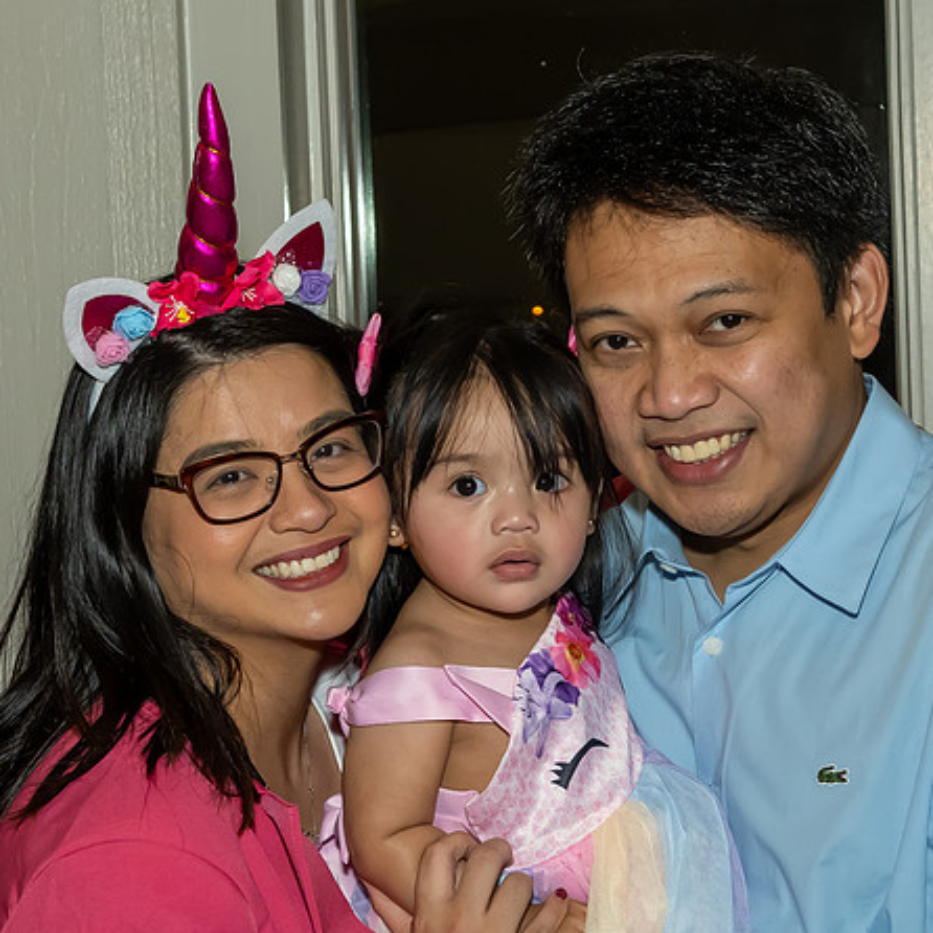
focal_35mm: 111
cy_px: 538
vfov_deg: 15.7
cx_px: 797
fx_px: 3385
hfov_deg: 15.6
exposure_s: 1/250
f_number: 7.1
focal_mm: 38
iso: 1250
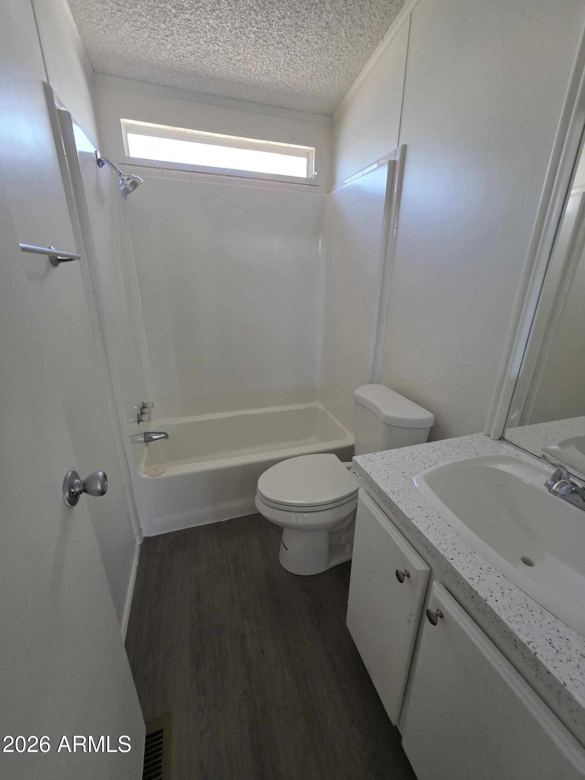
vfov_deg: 106.2
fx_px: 293
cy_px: 390
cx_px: 292
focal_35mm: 13
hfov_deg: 89.9
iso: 250
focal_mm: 2.2
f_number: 1.9
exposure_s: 1/60
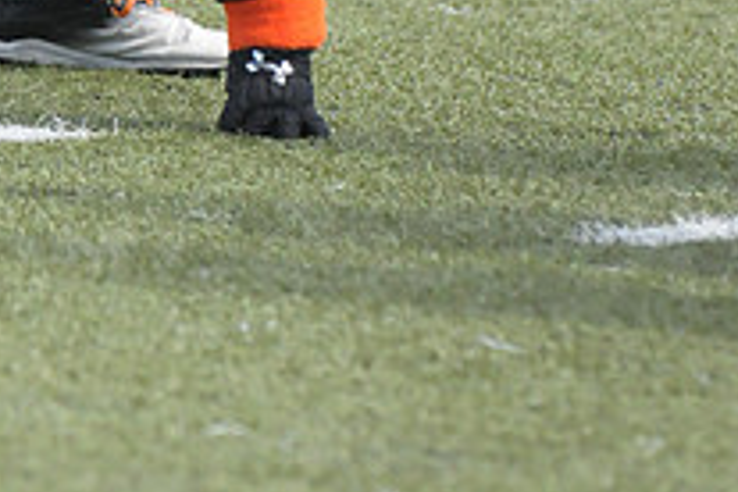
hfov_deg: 1.9
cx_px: 87
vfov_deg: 1.3
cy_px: -471
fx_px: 22405
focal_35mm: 1093
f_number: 4
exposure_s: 1/4000
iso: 1600
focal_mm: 260
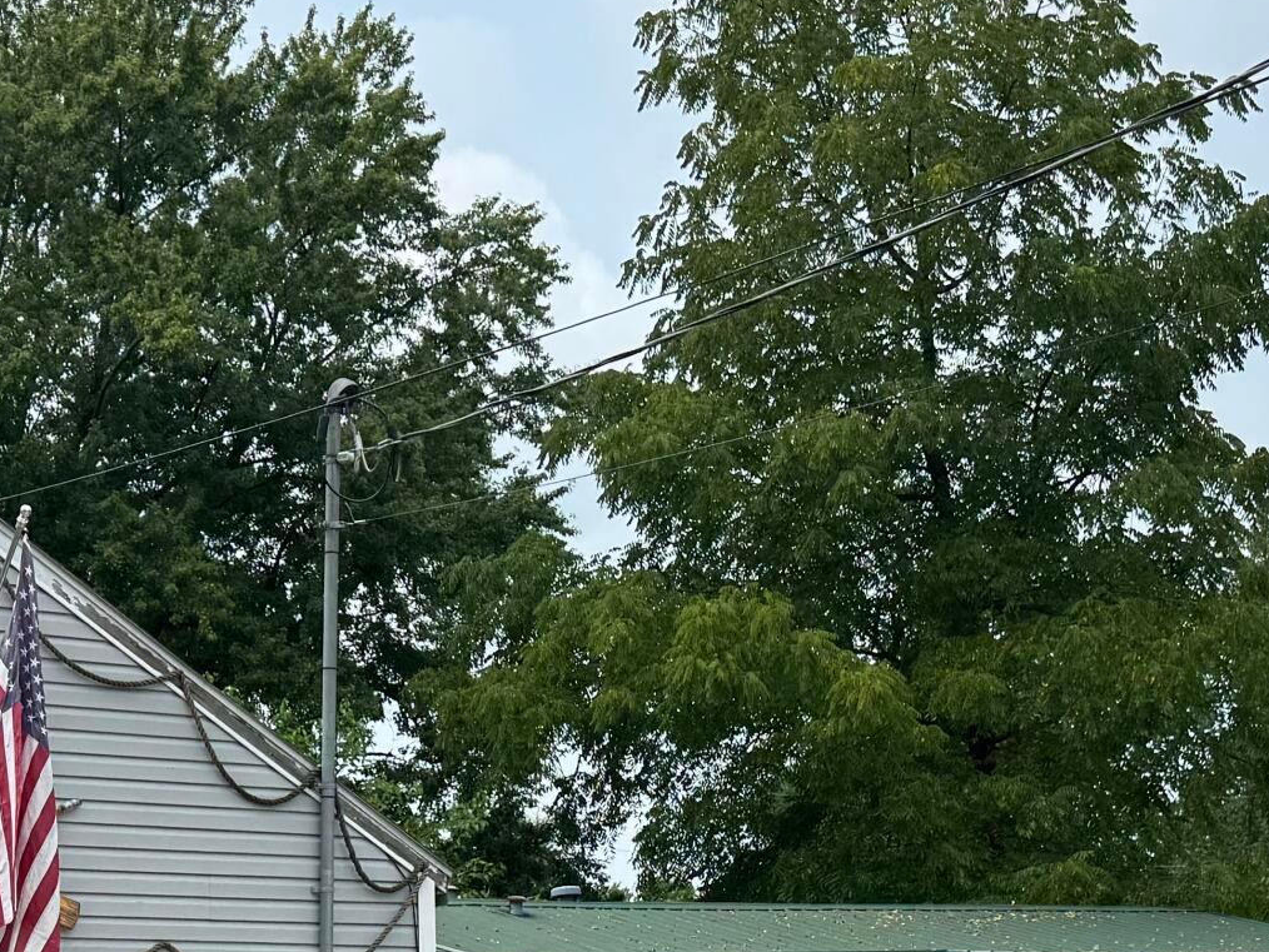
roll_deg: -2.6
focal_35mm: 71
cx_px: 210
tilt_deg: -2.0
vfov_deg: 20.0
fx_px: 2603
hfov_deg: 26.7
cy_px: 990
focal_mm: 6.76
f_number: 1.78
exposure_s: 1/3597
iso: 80
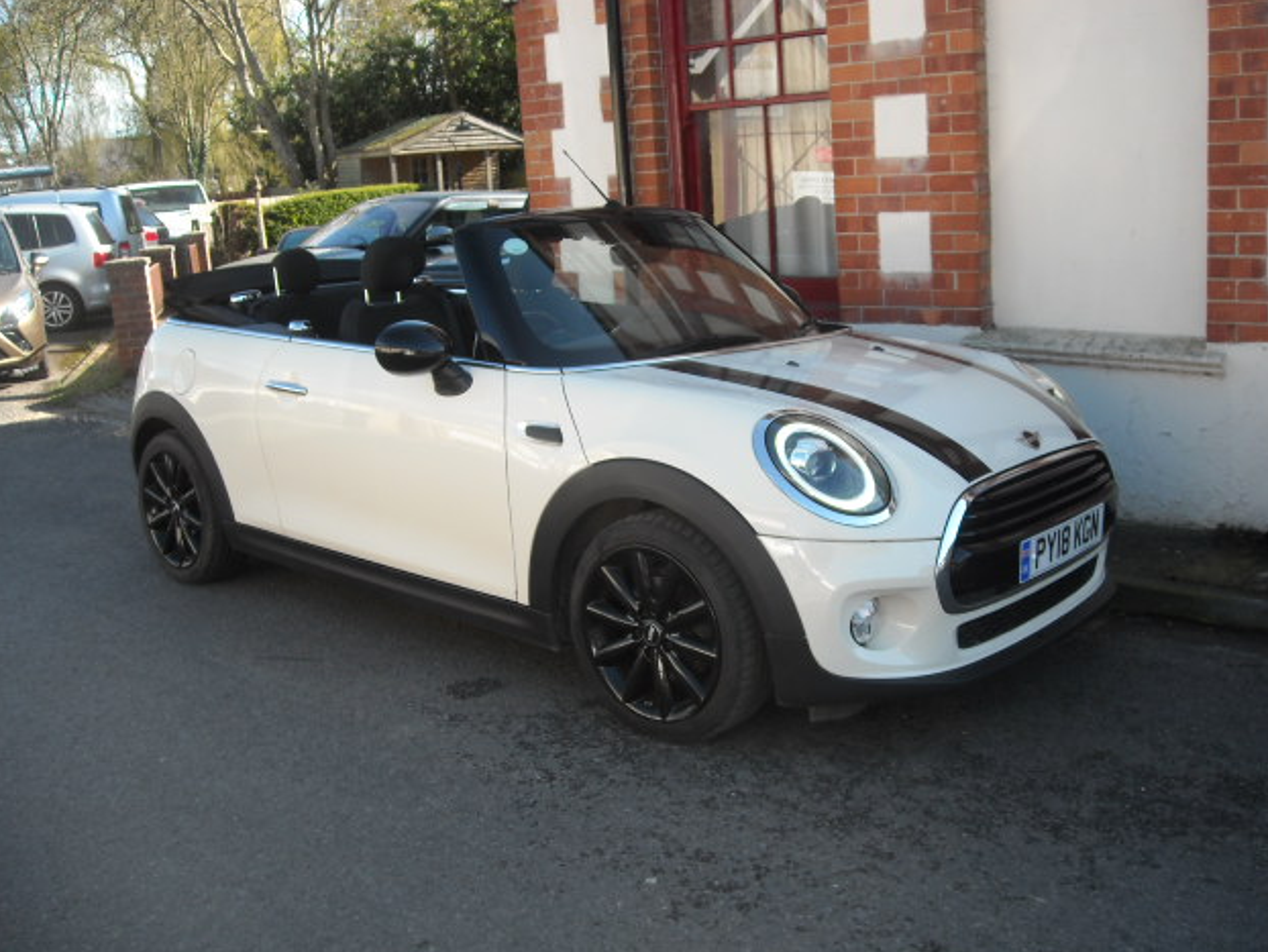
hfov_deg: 51.3
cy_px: 469
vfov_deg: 39.7
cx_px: 636
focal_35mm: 36
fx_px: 1319
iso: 64
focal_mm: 5.7
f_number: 2.8
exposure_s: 1/239
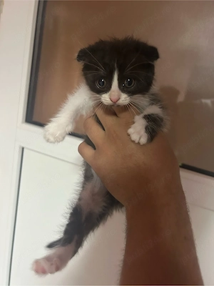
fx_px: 214
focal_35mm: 26
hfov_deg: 53.1
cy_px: 143
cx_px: 107
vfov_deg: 67.3
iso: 500
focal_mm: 5.7
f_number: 1.5
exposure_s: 1/33
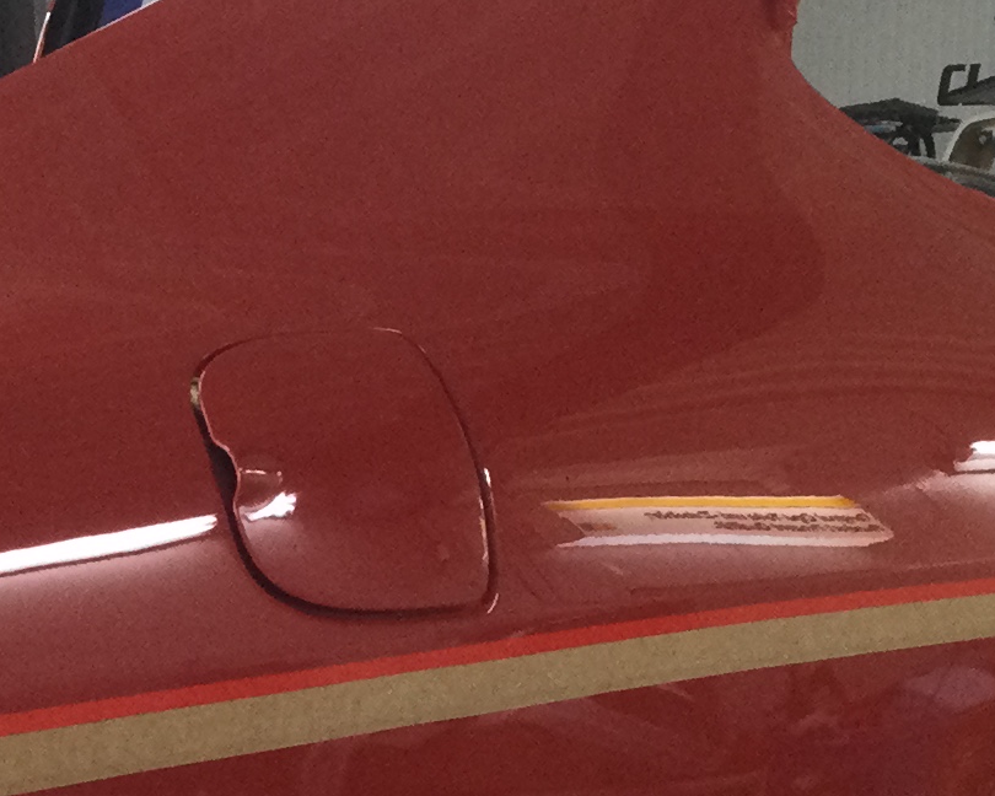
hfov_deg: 15.7
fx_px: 3593
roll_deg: -2.1
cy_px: 834
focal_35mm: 122
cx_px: 274
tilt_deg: -8.8
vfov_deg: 12.5
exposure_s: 1/33
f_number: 2.4
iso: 100
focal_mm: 3.3
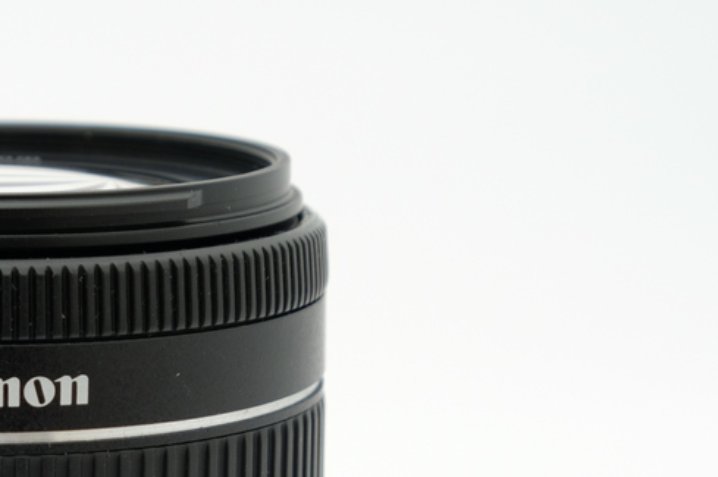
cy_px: 567
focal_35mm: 157
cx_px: -16
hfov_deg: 12.9
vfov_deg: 8.6
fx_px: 3128
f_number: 8
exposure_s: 1/125
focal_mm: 42.5
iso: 200
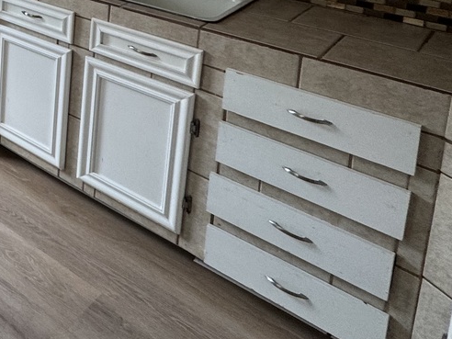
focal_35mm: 41
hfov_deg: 31.9
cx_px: -165
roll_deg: -0.8
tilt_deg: -8.9
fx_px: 535
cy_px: -97
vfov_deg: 28.9
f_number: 2.2
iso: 80
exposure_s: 1/120
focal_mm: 2.22
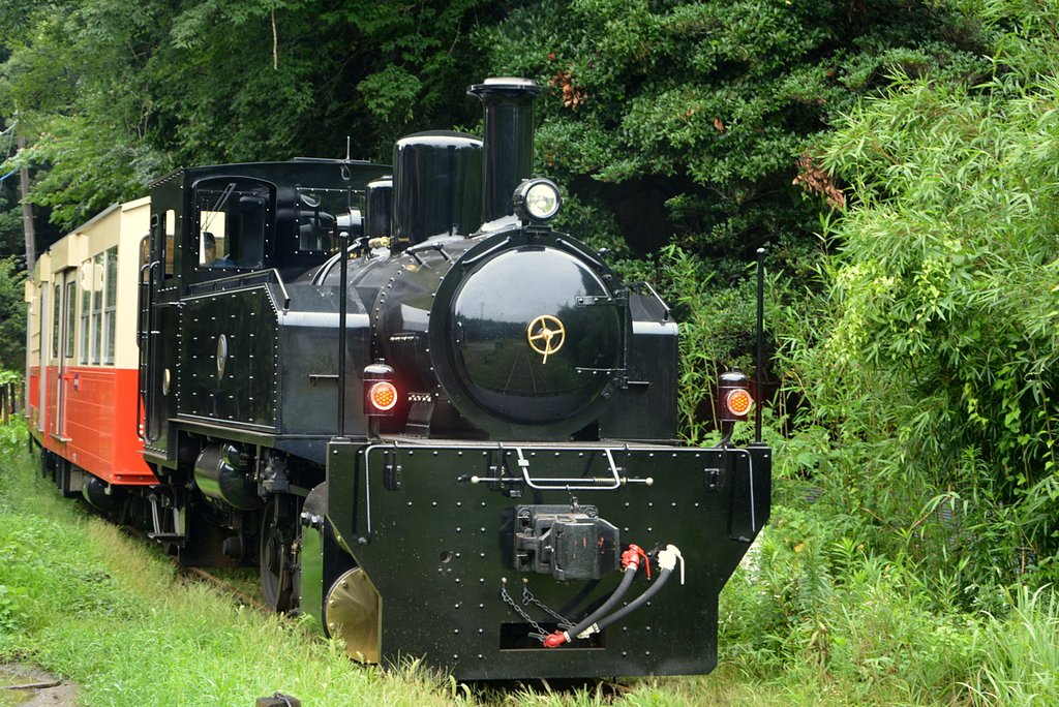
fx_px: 1987
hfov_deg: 29.8
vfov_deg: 20.2
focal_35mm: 68
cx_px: 530
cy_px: 354
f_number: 5.6
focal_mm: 45
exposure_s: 1/125
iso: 400
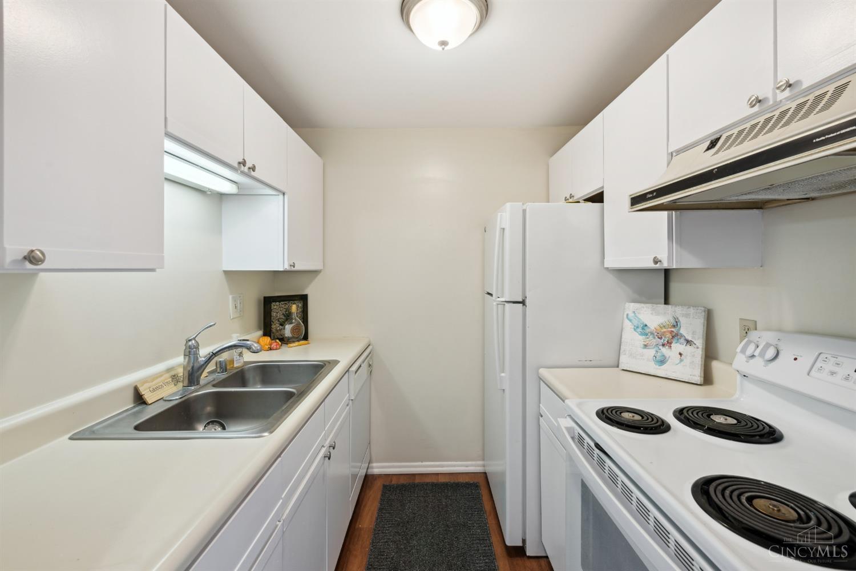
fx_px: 357
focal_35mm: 15
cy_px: 286
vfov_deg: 77.3
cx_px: 428
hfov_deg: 100.4
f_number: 8
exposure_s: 1/13
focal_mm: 15
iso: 100
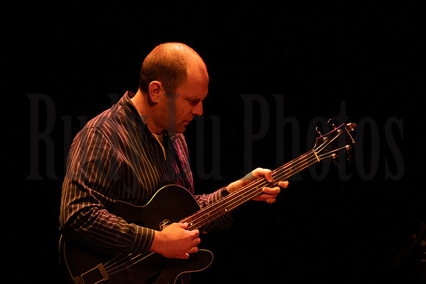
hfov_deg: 6.9
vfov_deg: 4.6
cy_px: 142
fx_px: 3551
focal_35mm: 300
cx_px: 213
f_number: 5.6
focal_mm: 200
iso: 12800
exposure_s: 1/125
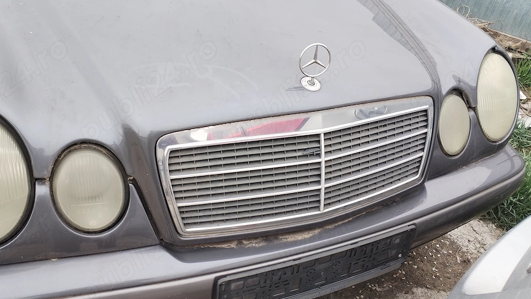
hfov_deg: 57.7
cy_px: 103
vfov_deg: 34.4
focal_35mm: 34
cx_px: 222
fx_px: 479
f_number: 1.8
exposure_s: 1/104
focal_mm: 4.75
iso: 100
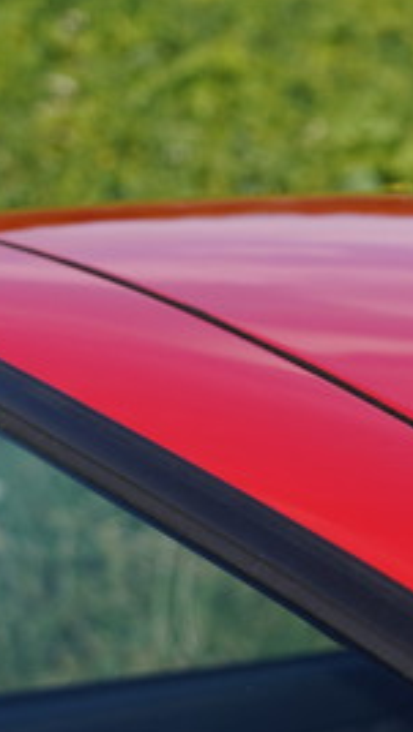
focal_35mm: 144
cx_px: 617
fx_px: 2800
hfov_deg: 8.3
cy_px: 314
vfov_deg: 14.9
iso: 100
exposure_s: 1/1000
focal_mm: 48
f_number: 4.5
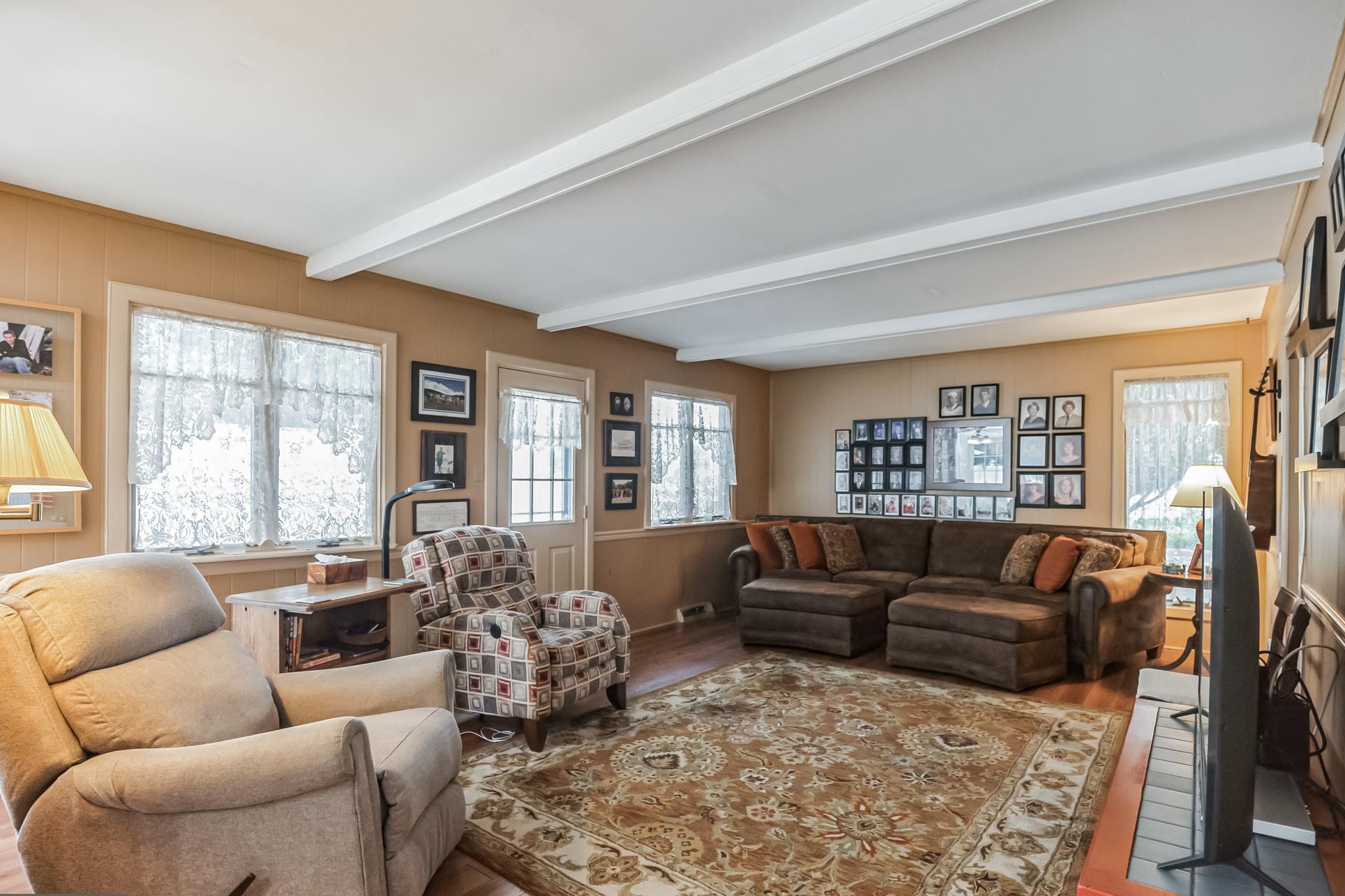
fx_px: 635
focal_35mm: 17
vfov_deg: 70.4
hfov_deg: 93.3
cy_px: 469
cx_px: 689
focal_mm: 16
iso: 640
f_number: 4
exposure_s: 1/60
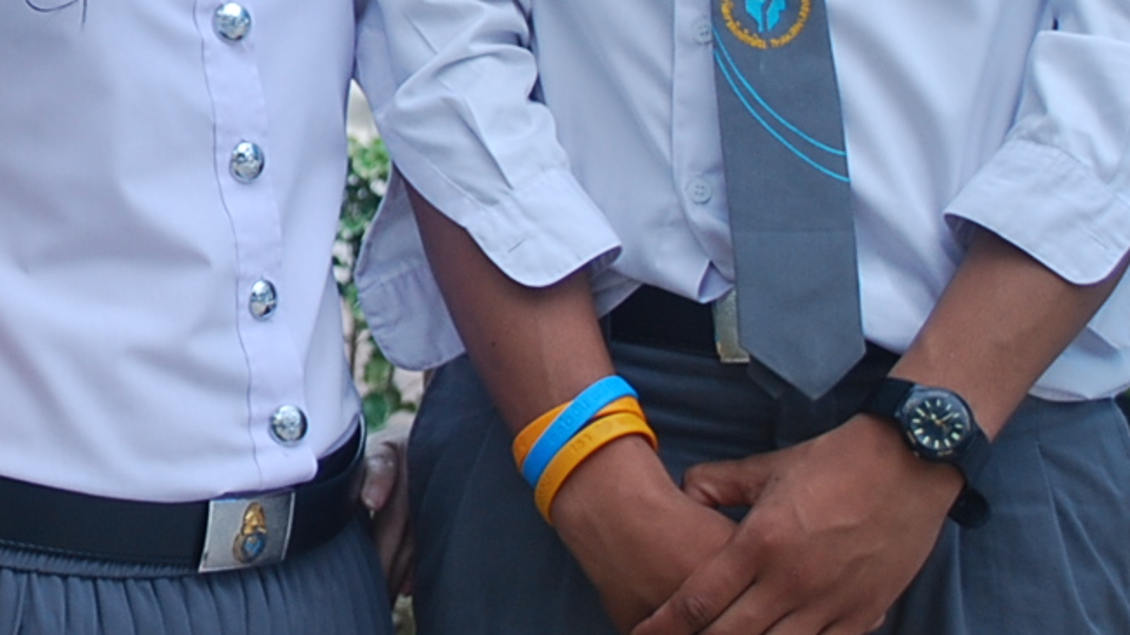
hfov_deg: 13.9
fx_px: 4493
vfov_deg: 8.0
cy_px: -211
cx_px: -282
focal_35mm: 150
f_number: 4.8
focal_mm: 32
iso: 200
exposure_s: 1/15
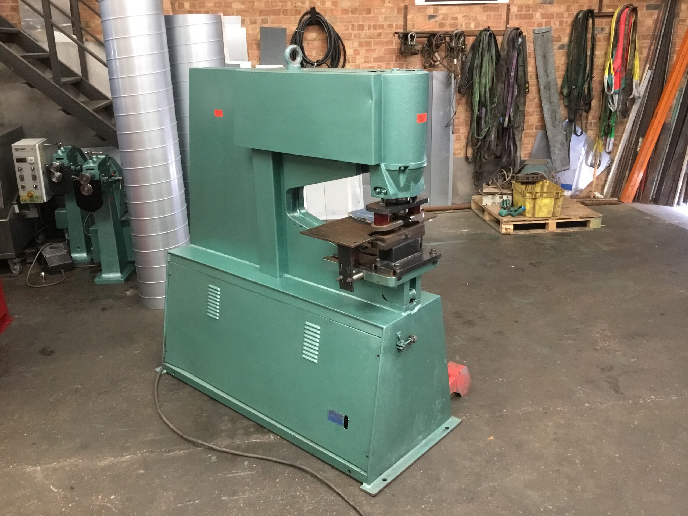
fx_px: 616
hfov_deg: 58.4
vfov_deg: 45.4
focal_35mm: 31
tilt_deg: -19.1
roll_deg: +1.8
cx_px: 344
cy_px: 258
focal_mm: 3.3
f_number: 2.4
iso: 200
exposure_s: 1/20
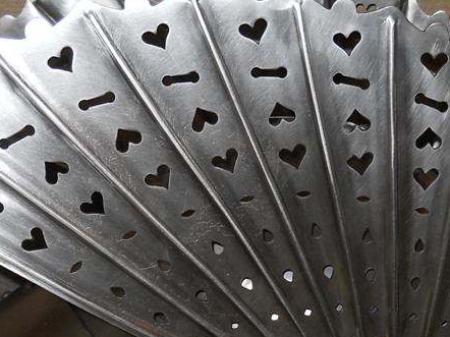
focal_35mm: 95
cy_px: 319
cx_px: 240
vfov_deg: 15.3
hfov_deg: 20.7
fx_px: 1234
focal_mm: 6.72
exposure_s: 1/30
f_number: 3.1
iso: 80
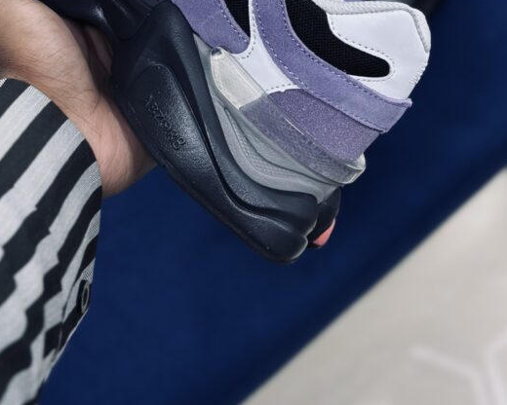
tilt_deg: -56.8
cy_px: -41
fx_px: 1260
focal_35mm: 84
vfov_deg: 17.6
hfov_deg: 22.7
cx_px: 173
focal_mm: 6.86
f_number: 1.78
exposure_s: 1/100
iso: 80
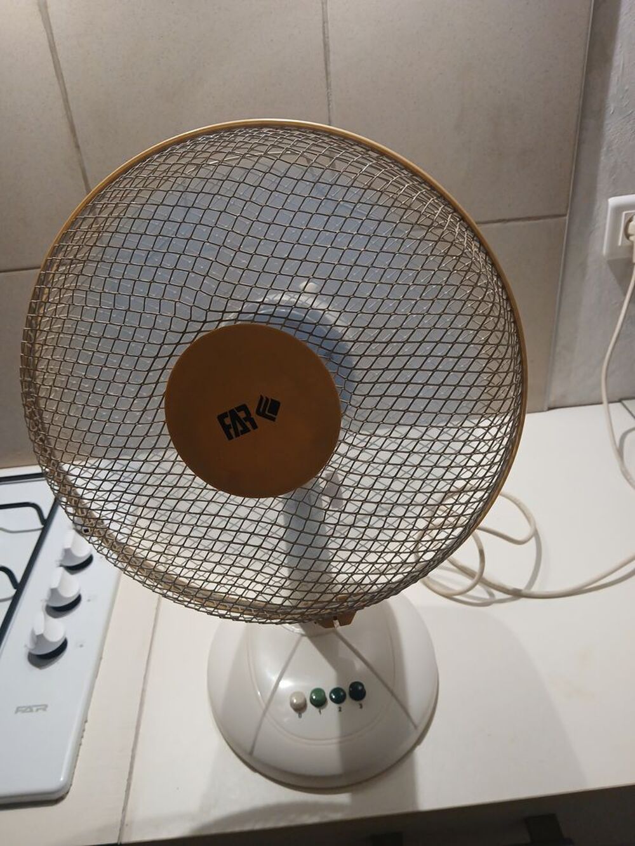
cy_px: 423
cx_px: 318
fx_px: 636
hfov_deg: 53.1
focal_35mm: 26
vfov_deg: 67.3
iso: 160
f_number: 1.8
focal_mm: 3.98
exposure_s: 1/50
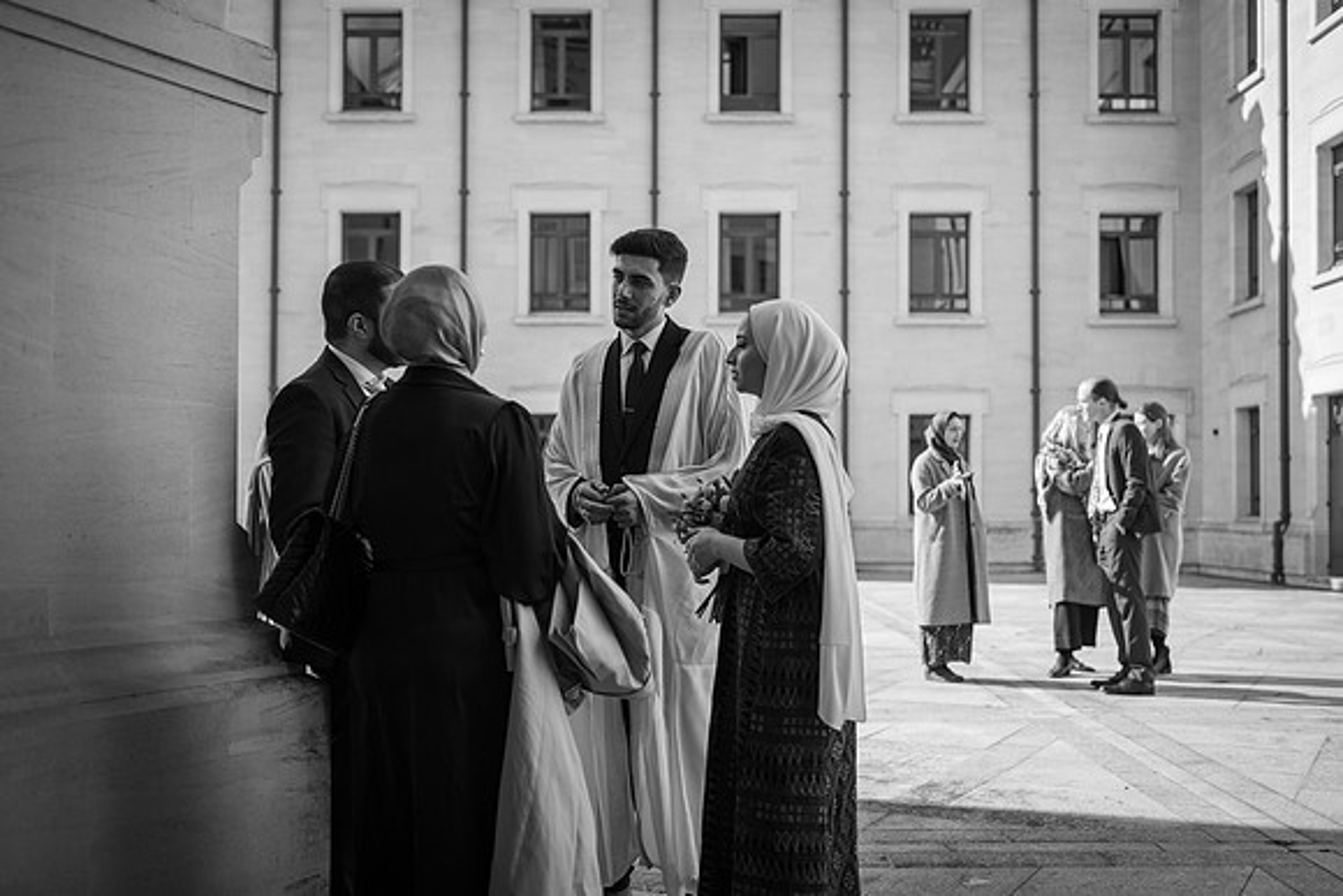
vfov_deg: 32.6
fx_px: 1533
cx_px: 668
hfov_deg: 47.3
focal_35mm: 41
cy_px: 450
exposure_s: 1/1250
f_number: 2.8
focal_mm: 40
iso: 100
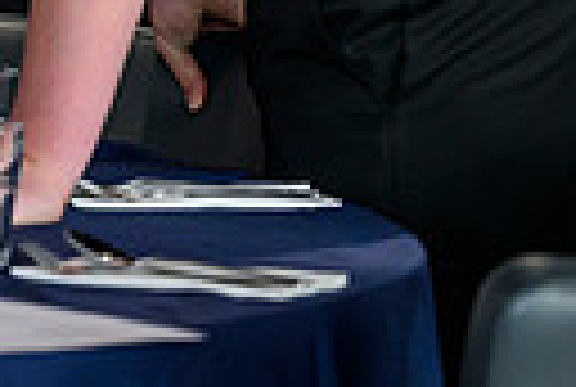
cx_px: -688
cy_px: -376
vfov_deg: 2.5
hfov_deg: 3.7
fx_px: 8692
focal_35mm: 542
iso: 1600
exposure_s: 1/500
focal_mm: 120
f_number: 2.8
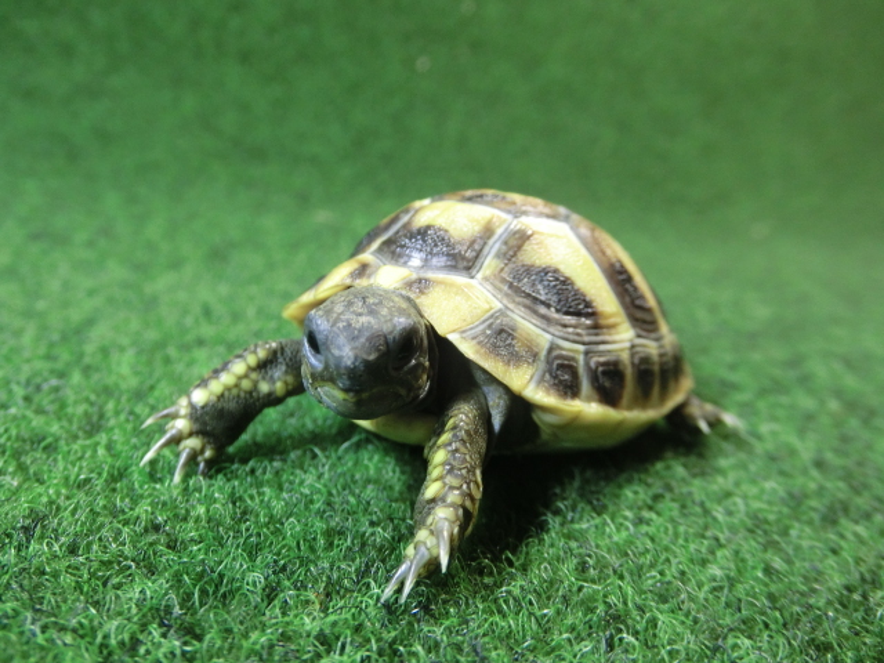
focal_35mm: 28
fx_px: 715
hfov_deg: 63.4
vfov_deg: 49.7
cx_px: 442
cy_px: 332
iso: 400
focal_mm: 5
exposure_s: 1/60
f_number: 3
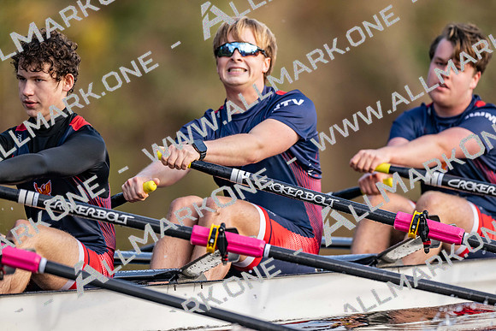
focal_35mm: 600
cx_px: 248
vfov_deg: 2.3
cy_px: 166
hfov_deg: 3.4
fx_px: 8268
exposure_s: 1/2500
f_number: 4
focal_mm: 600
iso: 1100
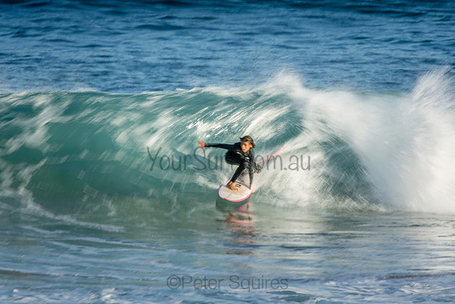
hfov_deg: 3.4
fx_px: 7585
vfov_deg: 2.3
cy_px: 152
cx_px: 228
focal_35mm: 600
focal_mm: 400
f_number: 25
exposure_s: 1/20
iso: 100
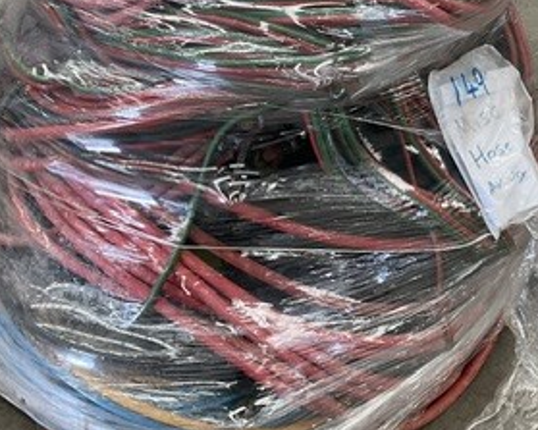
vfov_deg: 23.4
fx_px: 1035
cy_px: 137
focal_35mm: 65
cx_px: 326
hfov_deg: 29.1
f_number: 1.8
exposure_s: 1/60
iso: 64
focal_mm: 3
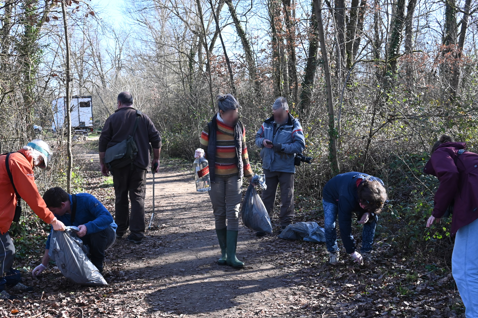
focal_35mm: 44
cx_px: 221
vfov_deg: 30.5
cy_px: 168
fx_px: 584
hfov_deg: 44.5
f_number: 9
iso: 1000
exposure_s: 1/320
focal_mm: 35
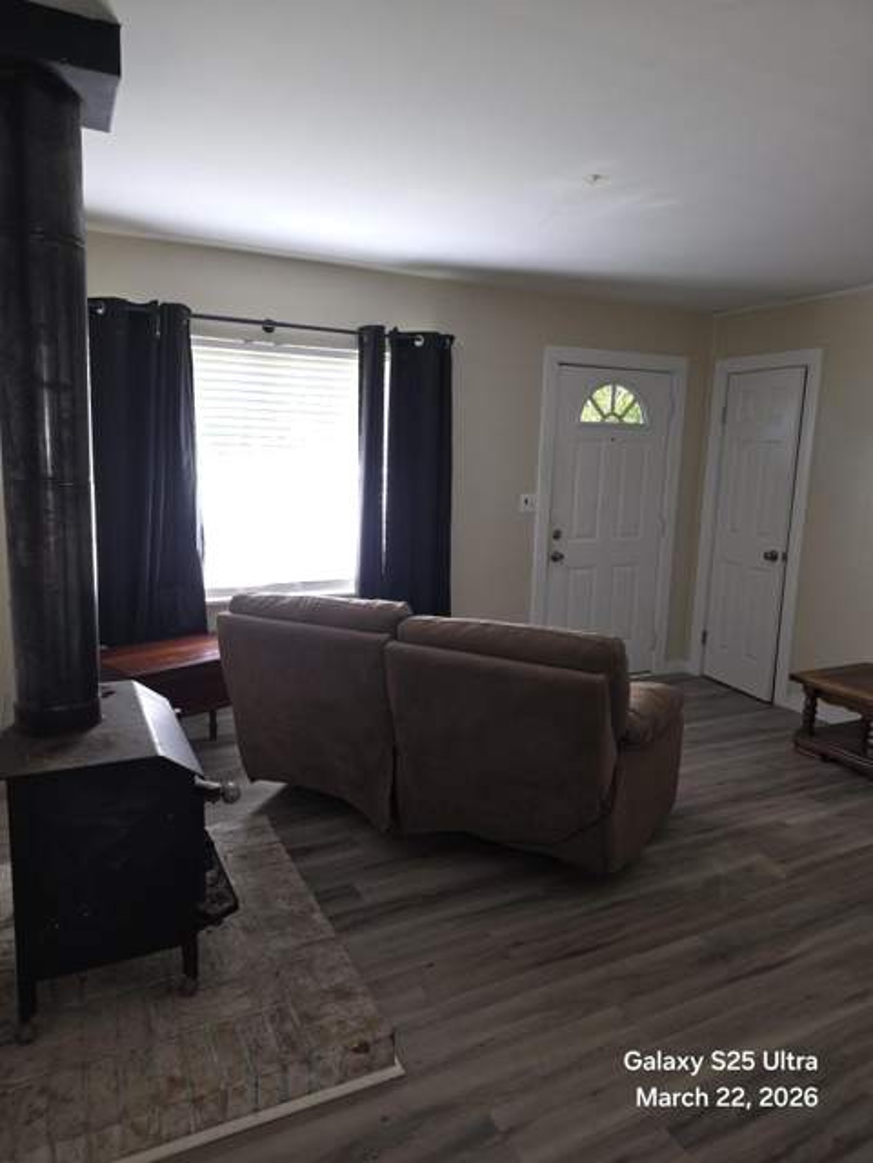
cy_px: 582
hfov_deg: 58.9
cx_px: 436
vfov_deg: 73.9
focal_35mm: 23
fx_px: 773
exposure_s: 1/60
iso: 100
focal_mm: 6.3
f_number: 1.7
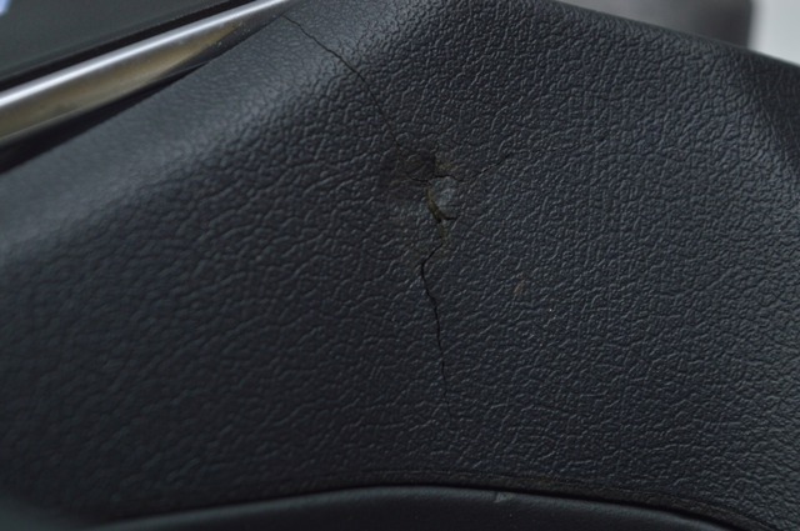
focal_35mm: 82
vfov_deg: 16.5
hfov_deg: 24.6
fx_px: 1831
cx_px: 400
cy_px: 266
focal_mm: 55
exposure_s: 1/40
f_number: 5.6
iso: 400
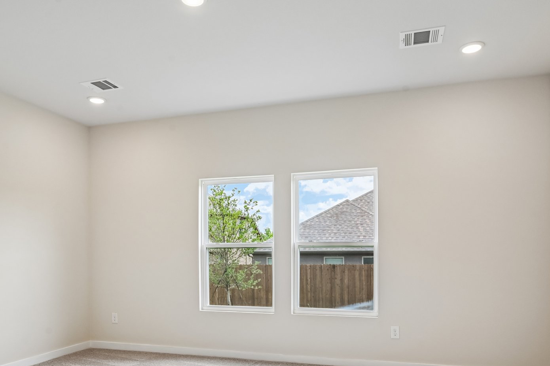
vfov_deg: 45.6
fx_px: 428
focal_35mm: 28
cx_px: 266
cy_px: 248
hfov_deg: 65.5
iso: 400
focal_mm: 19
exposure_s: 1/80
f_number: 8
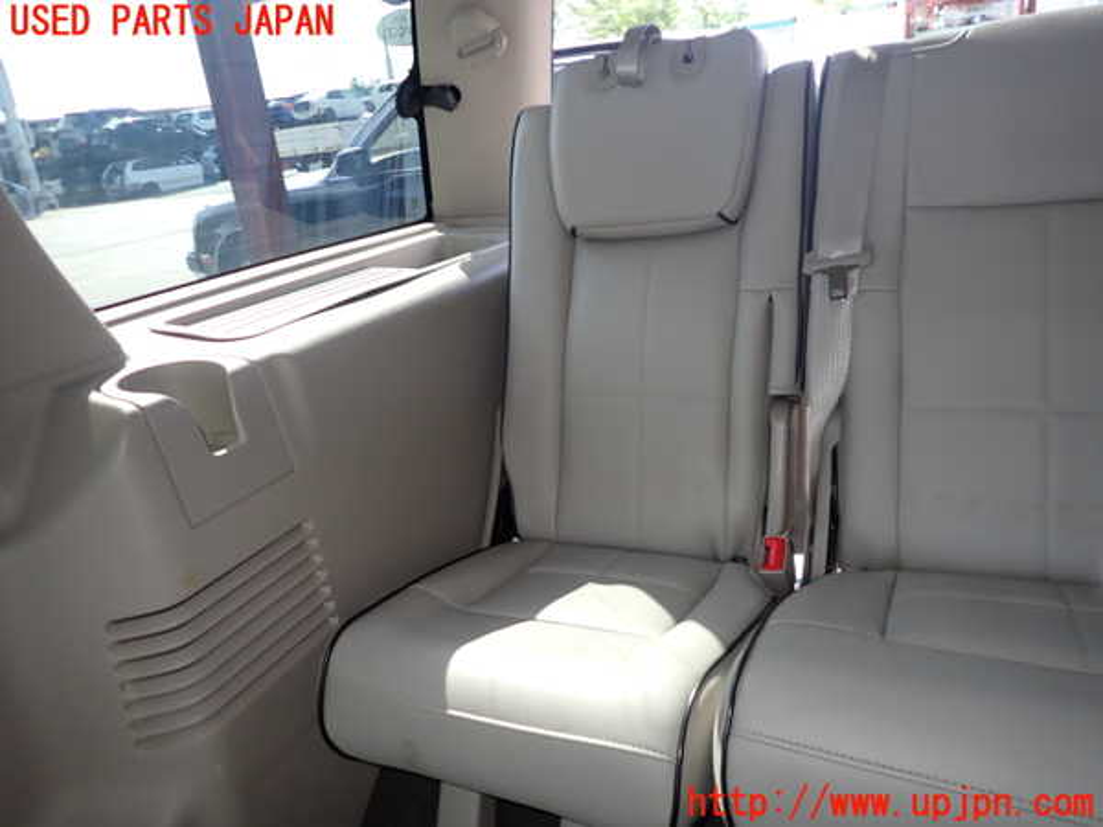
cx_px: 552
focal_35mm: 25
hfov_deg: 69.4
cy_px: 414
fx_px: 797
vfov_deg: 54.9
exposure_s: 1/30
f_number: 5.6
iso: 125
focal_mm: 4.5
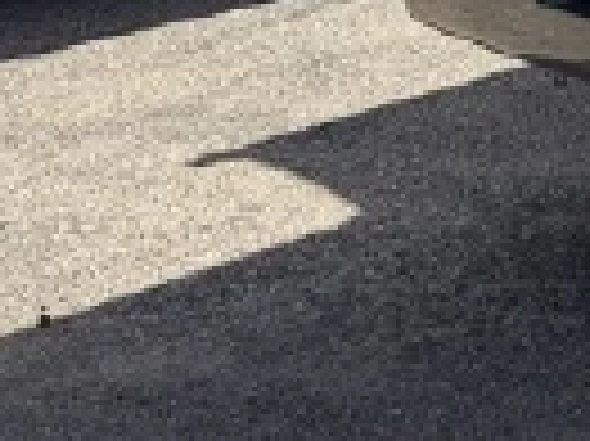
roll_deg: +2.4
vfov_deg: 8.6
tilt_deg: +2.8
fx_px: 2503
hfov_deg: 11.2
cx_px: 1428
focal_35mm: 147
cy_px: -806
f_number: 1.78
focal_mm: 6.76
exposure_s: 1/3584
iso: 100
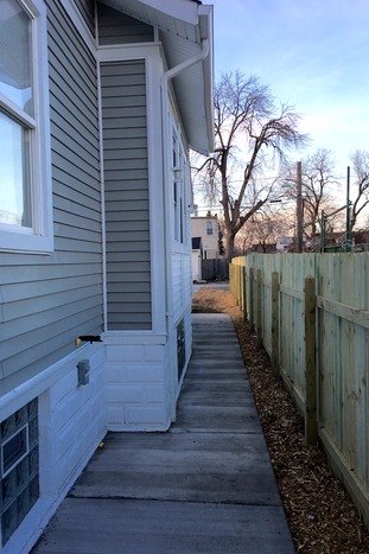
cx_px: 166
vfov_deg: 60.3
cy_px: 274
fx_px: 477
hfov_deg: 42.2
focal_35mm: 31
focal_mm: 4.15
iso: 25
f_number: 2.2
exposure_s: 1/60
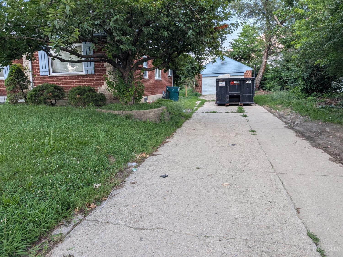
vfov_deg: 56.8
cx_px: 172
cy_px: 128
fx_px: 238
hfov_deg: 71.6
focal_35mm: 24
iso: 21
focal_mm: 4.53
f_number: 1.7
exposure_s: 1/1613
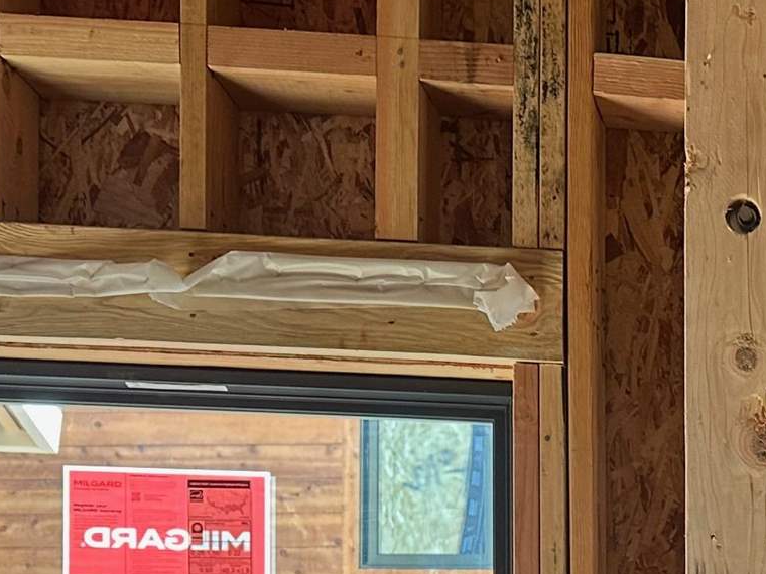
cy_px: 870
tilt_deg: +1.0
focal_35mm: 97
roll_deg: -1.3
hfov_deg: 17.6
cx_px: 1231
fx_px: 2146
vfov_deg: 14.2
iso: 80
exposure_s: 1/121
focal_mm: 6.86
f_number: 1.78
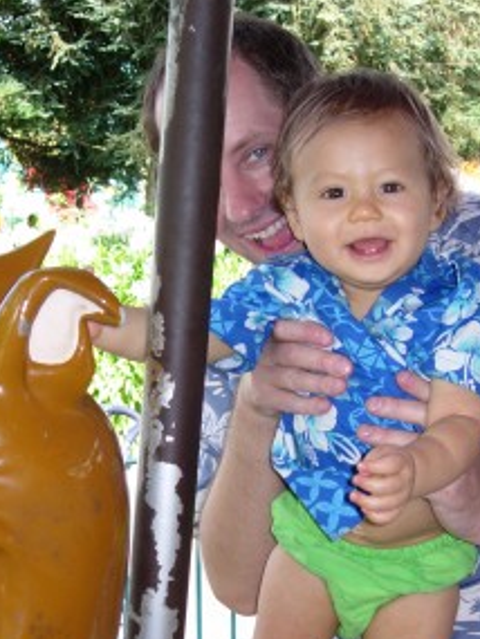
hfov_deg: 20.7
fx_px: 1312
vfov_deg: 27.0
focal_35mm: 71
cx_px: 184
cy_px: 479
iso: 79
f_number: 2.8
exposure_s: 1/264
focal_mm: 7.8
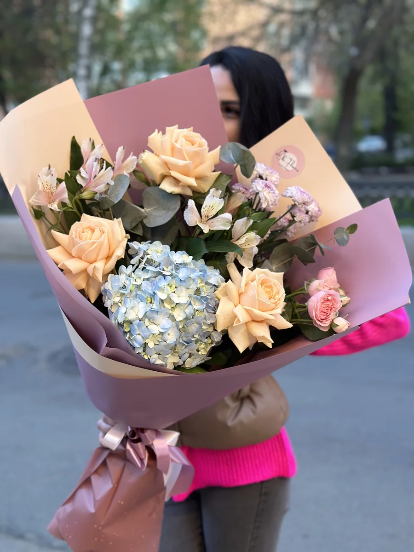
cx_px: 207
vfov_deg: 39.7
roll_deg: +0.9
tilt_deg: -10.4
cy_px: 276
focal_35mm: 48
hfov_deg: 30.3
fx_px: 765
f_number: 1.78
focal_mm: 6.86
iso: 320
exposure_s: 1/50
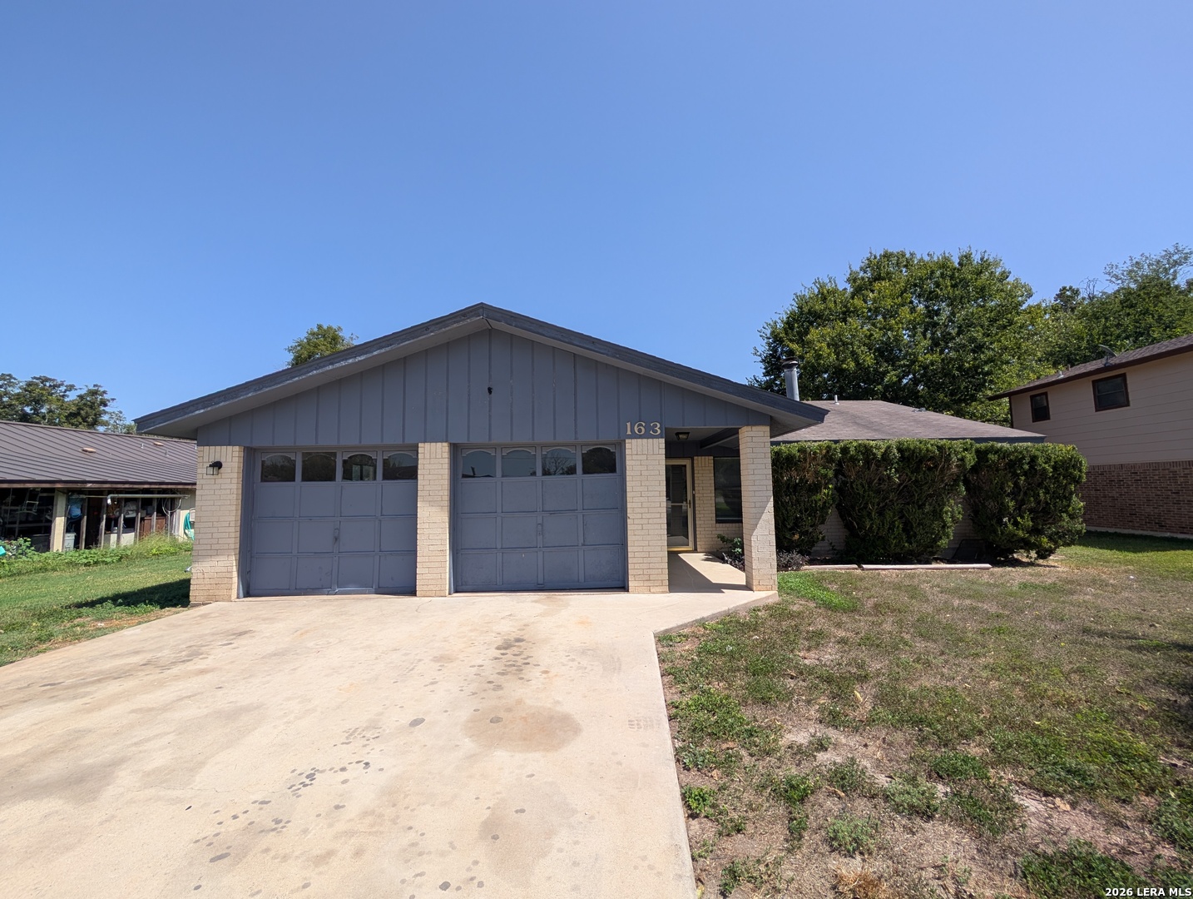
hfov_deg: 110.5
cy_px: 450
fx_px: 414
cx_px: 596
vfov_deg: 94.7
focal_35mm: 12
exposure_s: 1/2660
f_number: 1.7
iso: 51
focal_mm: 2.02
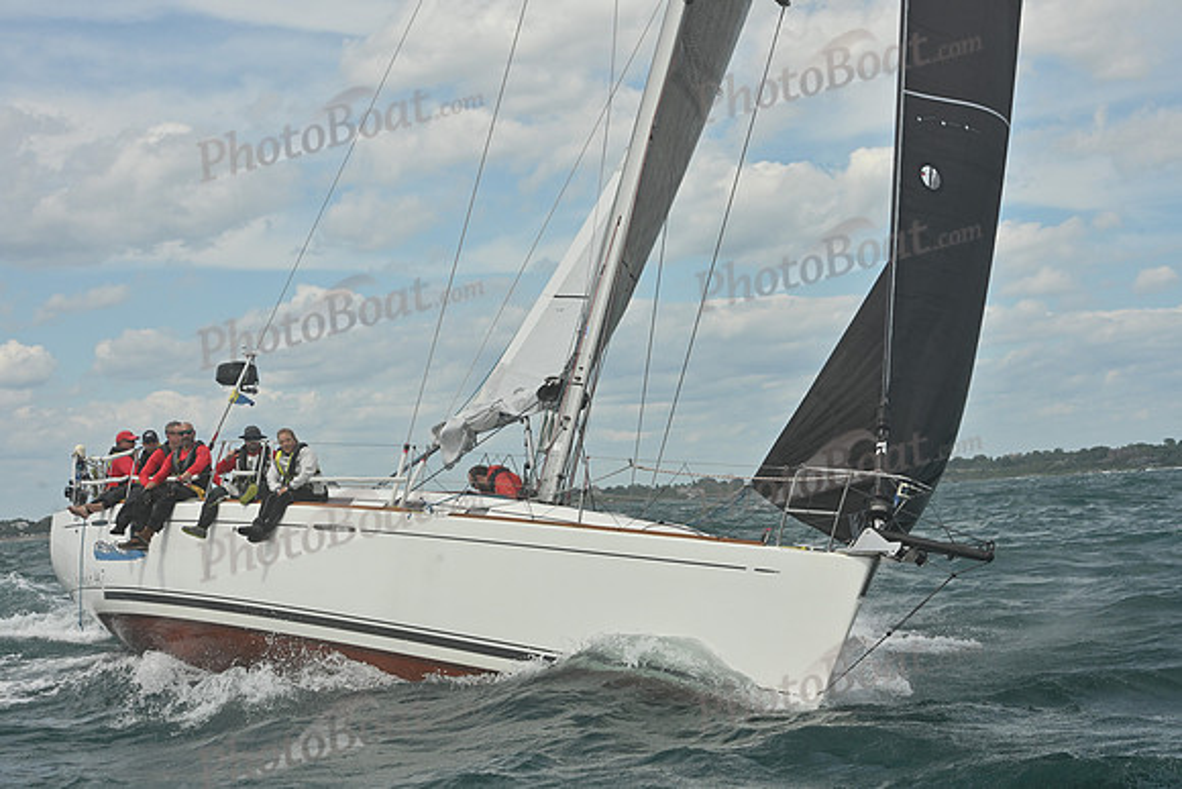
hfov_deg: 24.8
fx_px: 2693
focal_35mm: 82
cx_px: 591
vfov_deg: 16.7
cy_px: 394
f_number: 10
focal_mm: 82
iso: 320
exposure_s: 1/1250
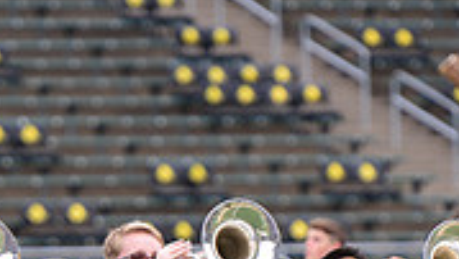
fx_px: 7040
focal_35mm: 578
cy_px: 546
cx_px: 140
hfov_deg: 3.7
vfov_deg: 2.1
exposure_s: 1/500
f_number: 4.5
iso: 640
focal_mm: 220
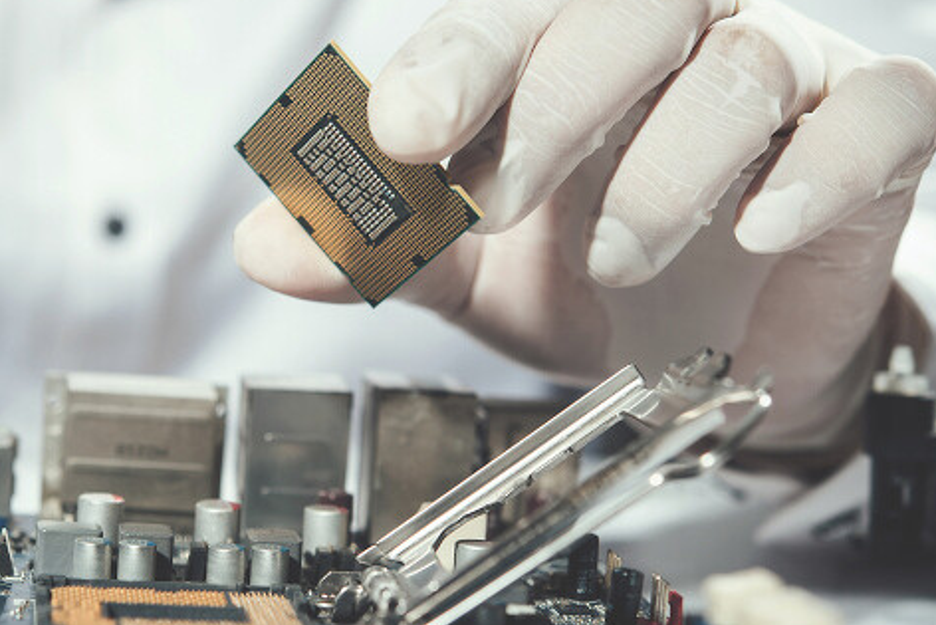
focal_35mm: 89
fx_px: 2315
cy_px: 275
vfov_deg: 15.4
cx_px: 264
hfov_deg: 22.7
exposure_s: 1/250
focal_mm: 60
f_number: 5.6
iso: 100
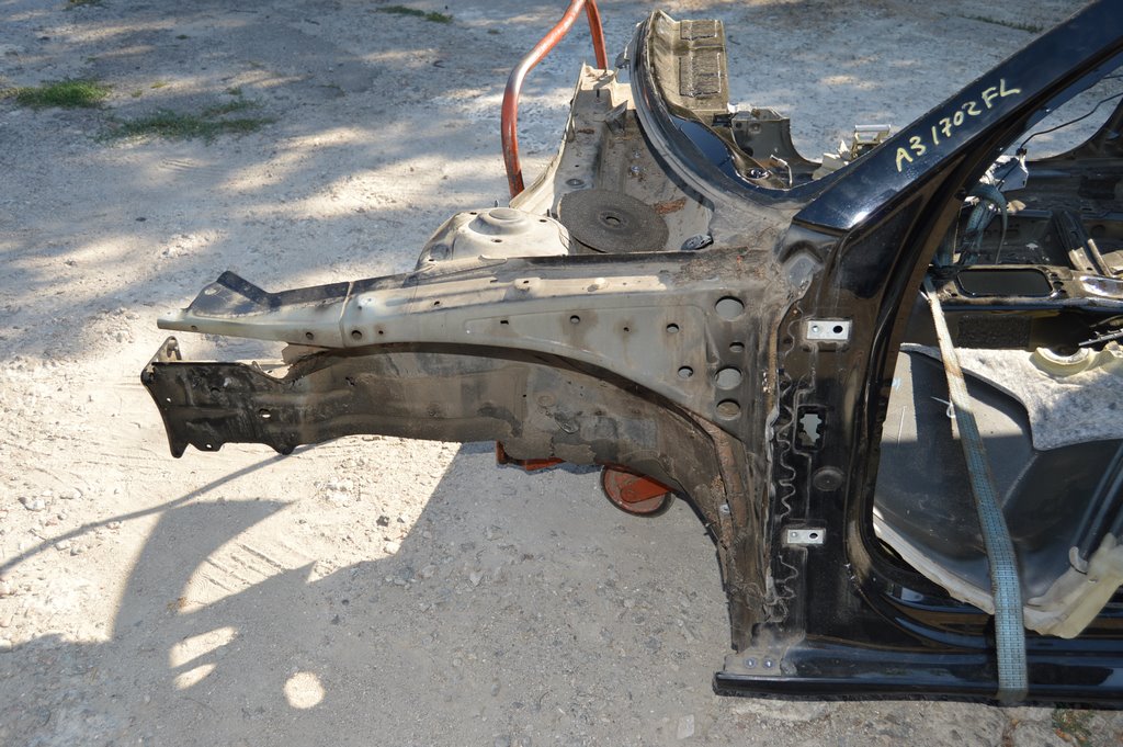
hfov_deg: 62.0
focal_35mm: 30
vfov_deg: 43.5
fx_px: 935
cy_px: 374
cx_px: 562
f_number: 5
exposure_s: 1/200
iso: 100
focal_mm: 20
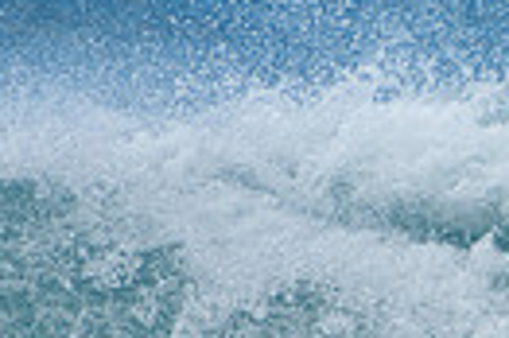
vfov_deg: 0.5
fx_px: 37647
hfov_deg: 0.8
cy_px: 293
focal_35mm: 2666
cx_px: 1053
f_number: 5.6
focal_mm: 400
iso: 220
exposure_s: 1/1250
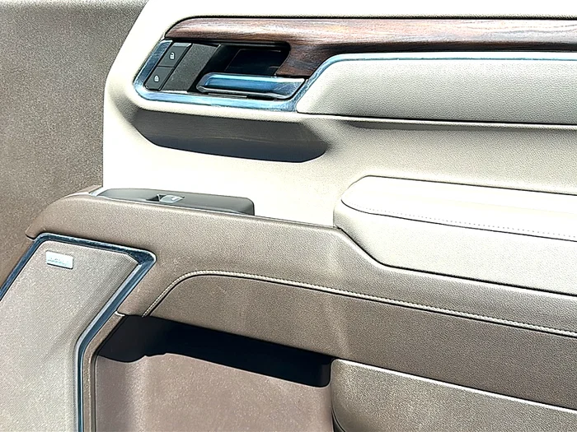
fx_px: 600
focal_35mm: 36
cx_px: 288
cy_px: 216
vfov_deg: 39.7
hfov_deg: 51.4
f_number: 1.78
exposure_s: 1/2364
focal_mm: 6.86
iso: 80
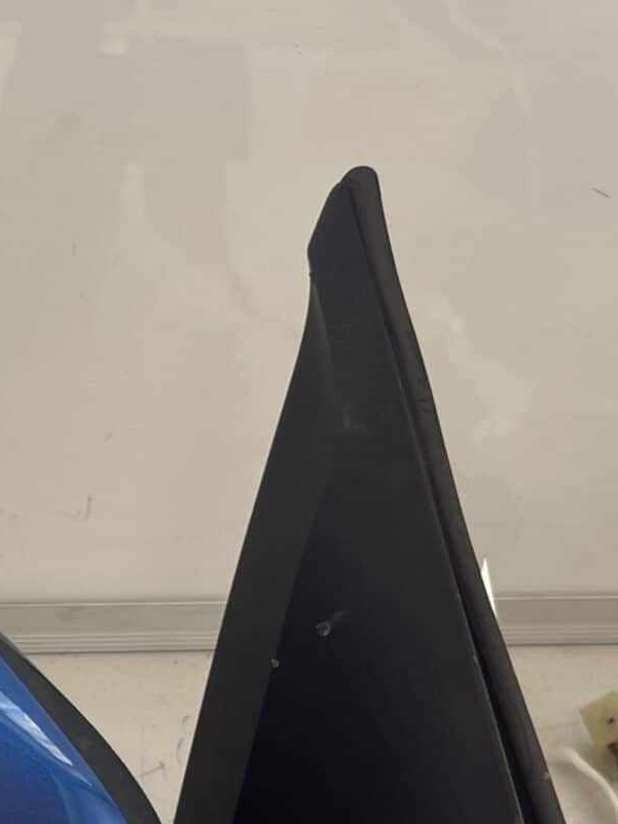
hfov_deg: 17.1
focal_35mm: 83
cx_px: -94
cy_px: 913
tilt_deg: -45.2
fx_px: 1977
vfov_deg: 22.2
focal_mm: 5.1
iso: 64
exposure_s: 1/122
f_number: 1.6
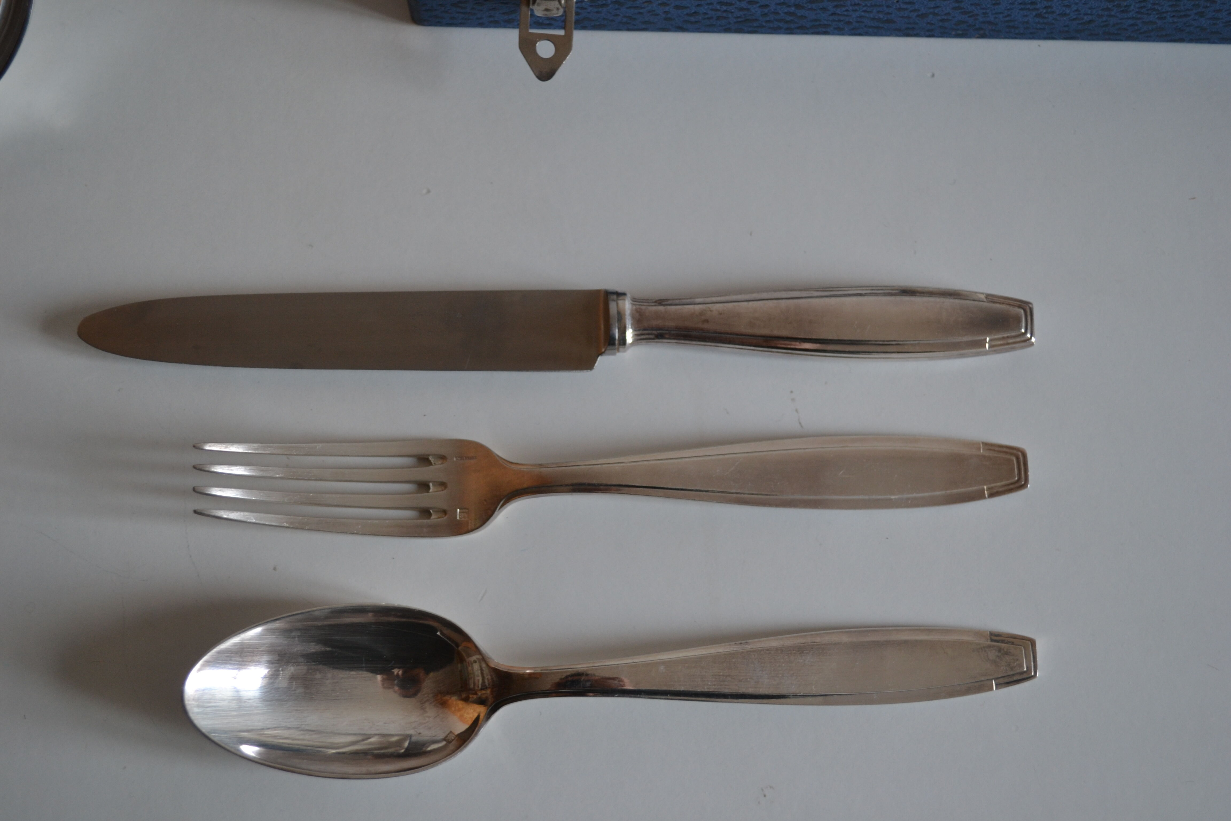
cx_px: 616
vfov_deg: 31.9
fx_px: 1436
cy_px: 410
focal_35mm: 42
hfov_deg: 46.4
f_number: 4.5
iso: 400
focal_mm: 28
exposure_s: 1/30
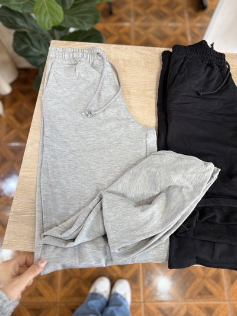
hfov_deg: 56.8
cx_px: 118
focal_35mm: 24
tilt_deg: -70.3
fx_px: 219
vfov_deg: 71.6
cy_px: 158
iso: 160
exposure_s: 1/121
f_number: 1.78
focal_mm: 6.76
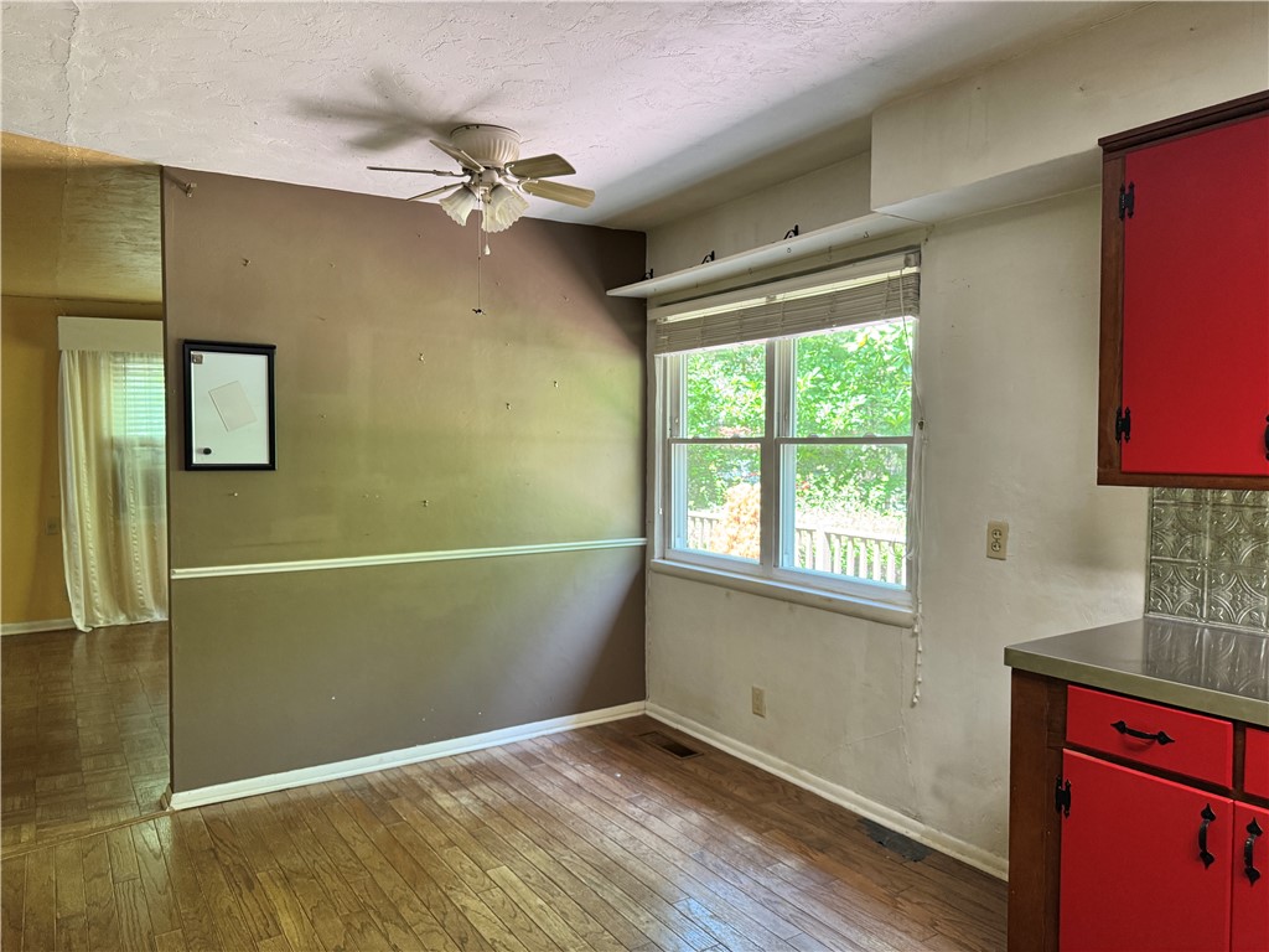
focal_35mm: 24
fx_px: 880
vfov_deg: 56.8
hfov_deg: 71.6
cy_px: 476
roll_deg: -0.6
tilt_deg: -2.2
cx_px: 634
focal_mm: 6.76
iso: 320
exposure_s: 1/60
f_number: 1.78
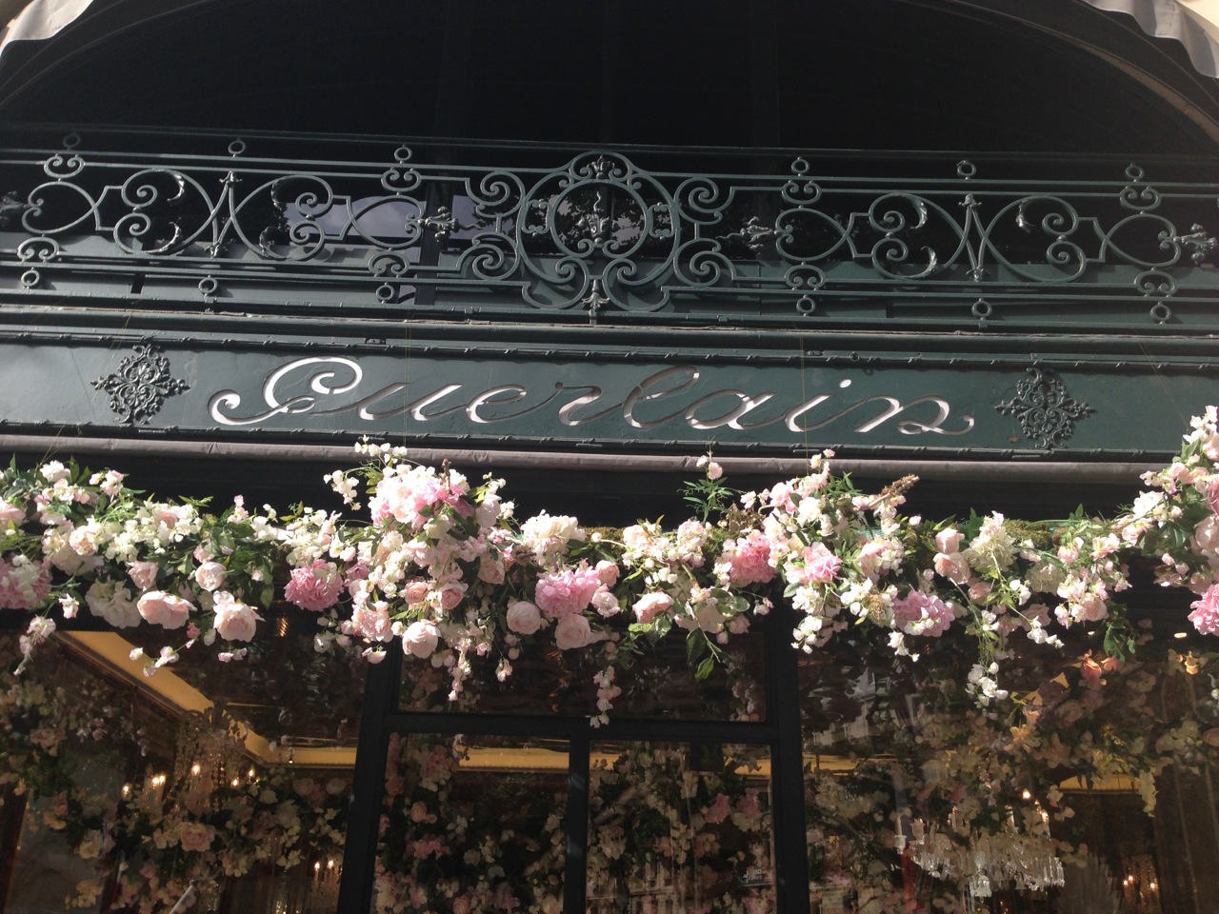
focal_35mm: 33
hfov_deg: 55.4
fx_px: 1162
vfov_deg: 42.9
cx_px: 610
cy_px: 457
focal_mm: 4.12
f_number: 2.4
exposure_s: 1/423
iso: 50
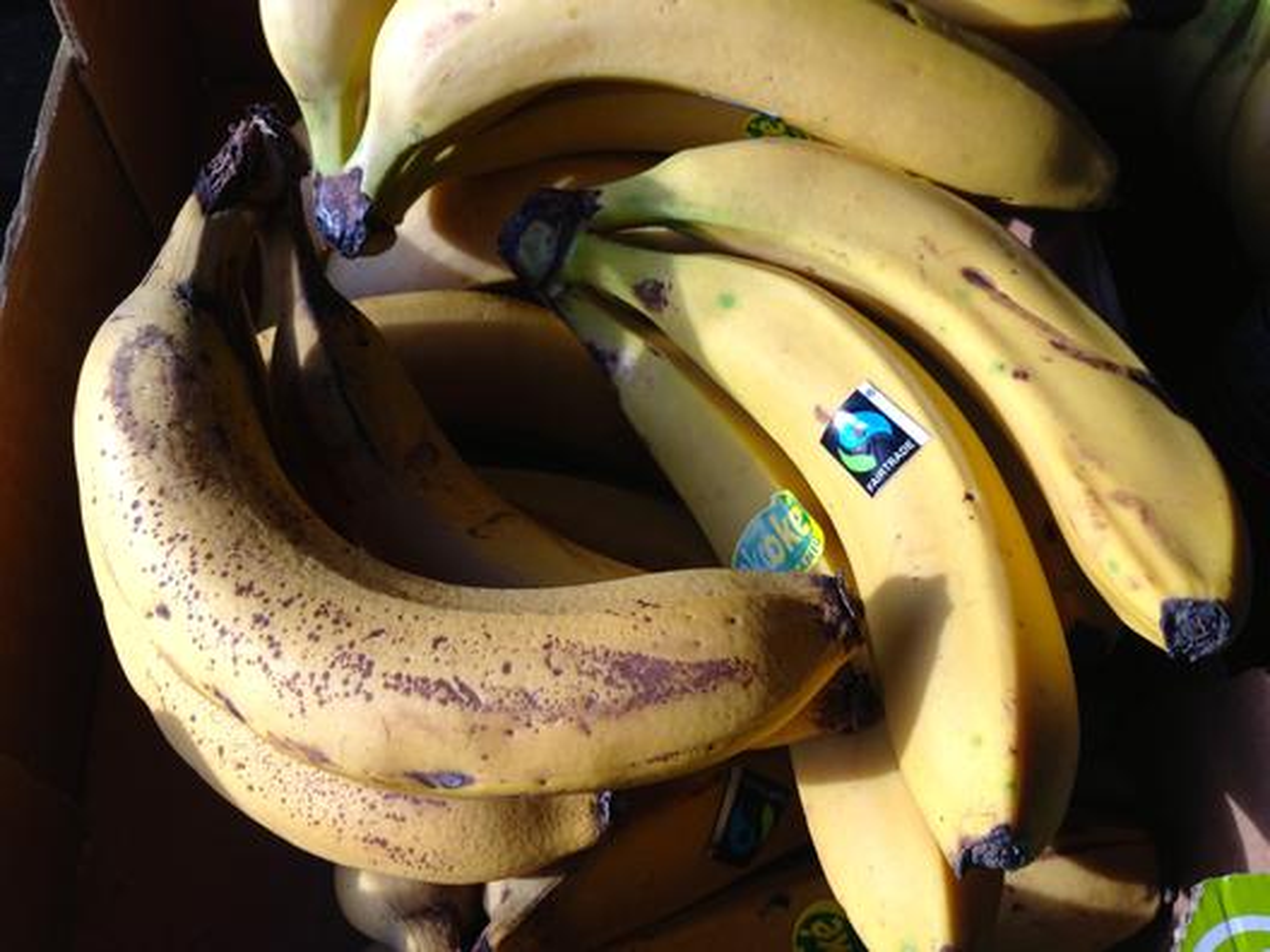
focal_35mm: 33
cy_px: 476
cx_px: 635
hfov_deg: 55.4
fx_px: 1211
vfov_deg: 42.9
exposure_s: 1/296
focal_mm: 4.12
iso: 50
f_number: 2.4
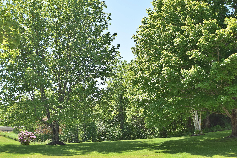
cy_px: 79
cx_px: 118
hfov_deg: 53.1
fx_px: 237
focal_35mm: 36
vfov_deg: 36.9
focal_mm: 24
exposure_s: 1/160
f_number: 6.3
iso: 100
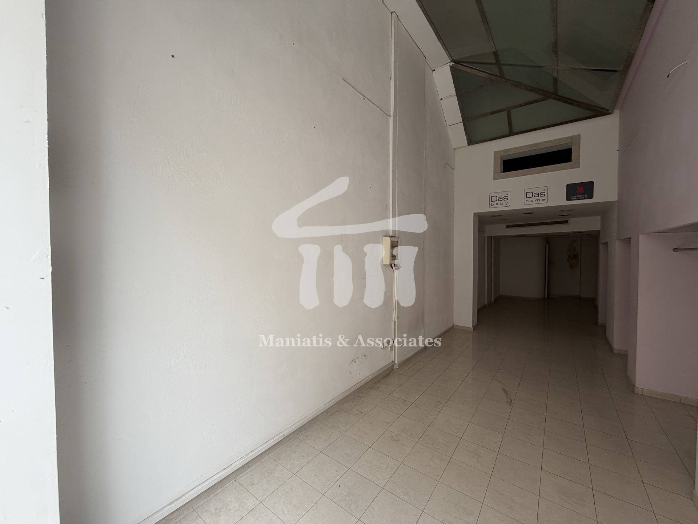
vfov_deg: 85.7
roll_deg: +0.4
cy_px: 262
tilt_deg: -1.8
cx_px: 349
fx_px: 282
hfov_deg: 102.1
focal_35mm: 14
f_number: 2.2
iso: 100
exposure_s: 1/121
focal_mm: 2.22
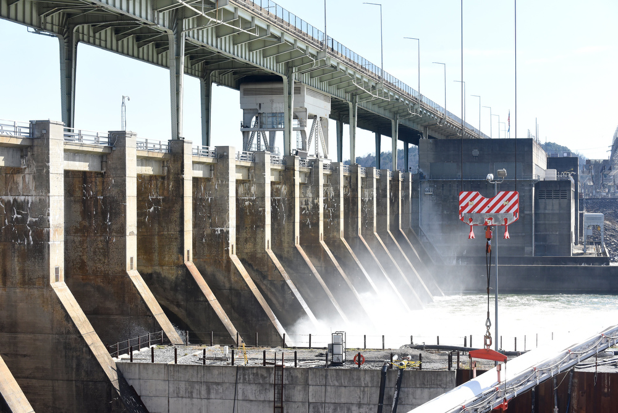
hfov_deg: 28.8
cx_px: 309
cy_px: 206
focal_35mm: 70
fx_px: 1202
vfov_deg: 19.5
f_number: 9
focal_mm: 70
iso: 1600
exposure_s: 1/1600
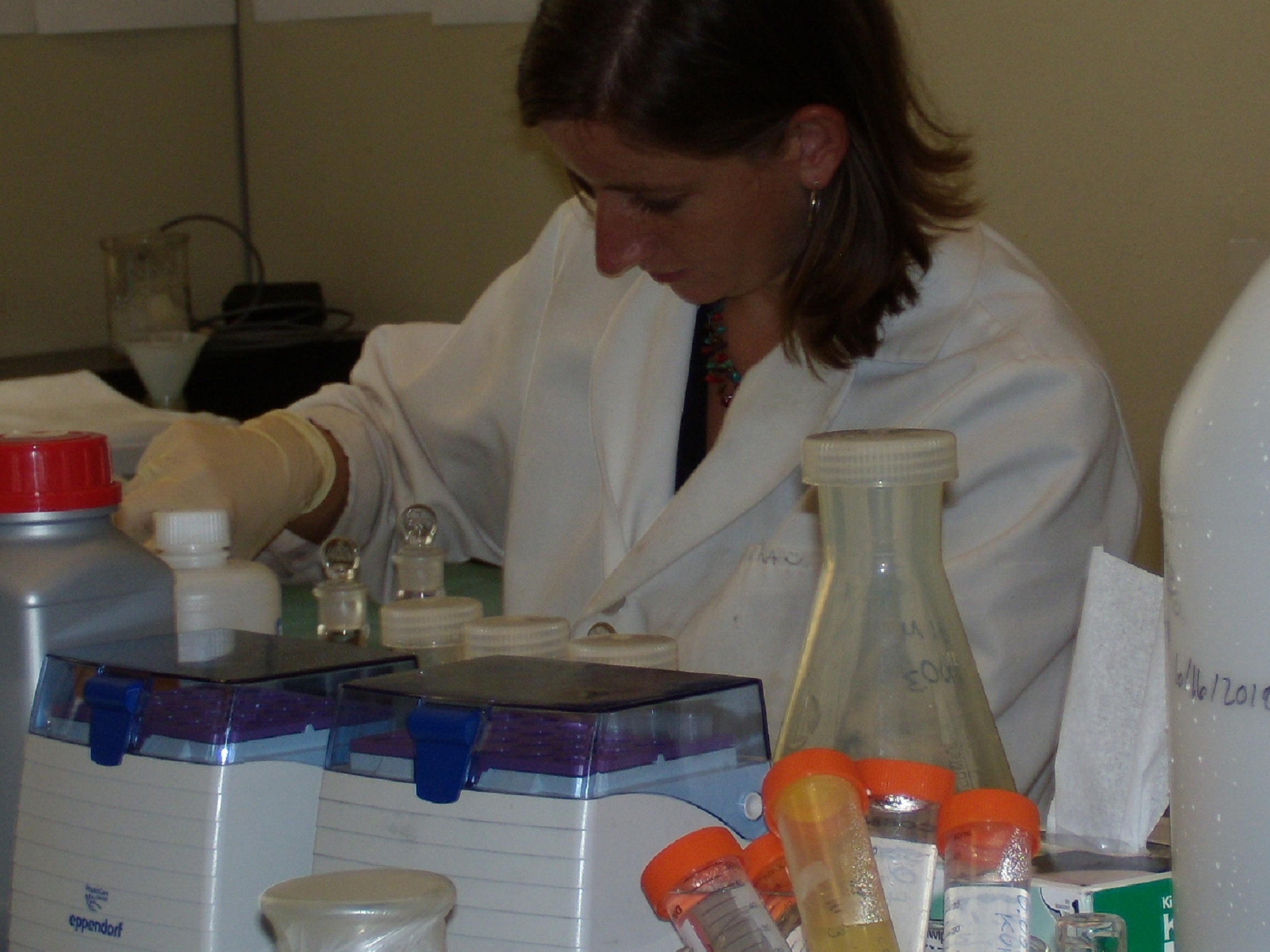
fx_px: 4659
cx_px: 575
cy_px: 386
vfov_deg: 11.7
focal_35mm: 127
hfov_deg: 15.5
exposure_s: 1/60
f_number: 4.1
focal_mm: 12.2
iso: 80
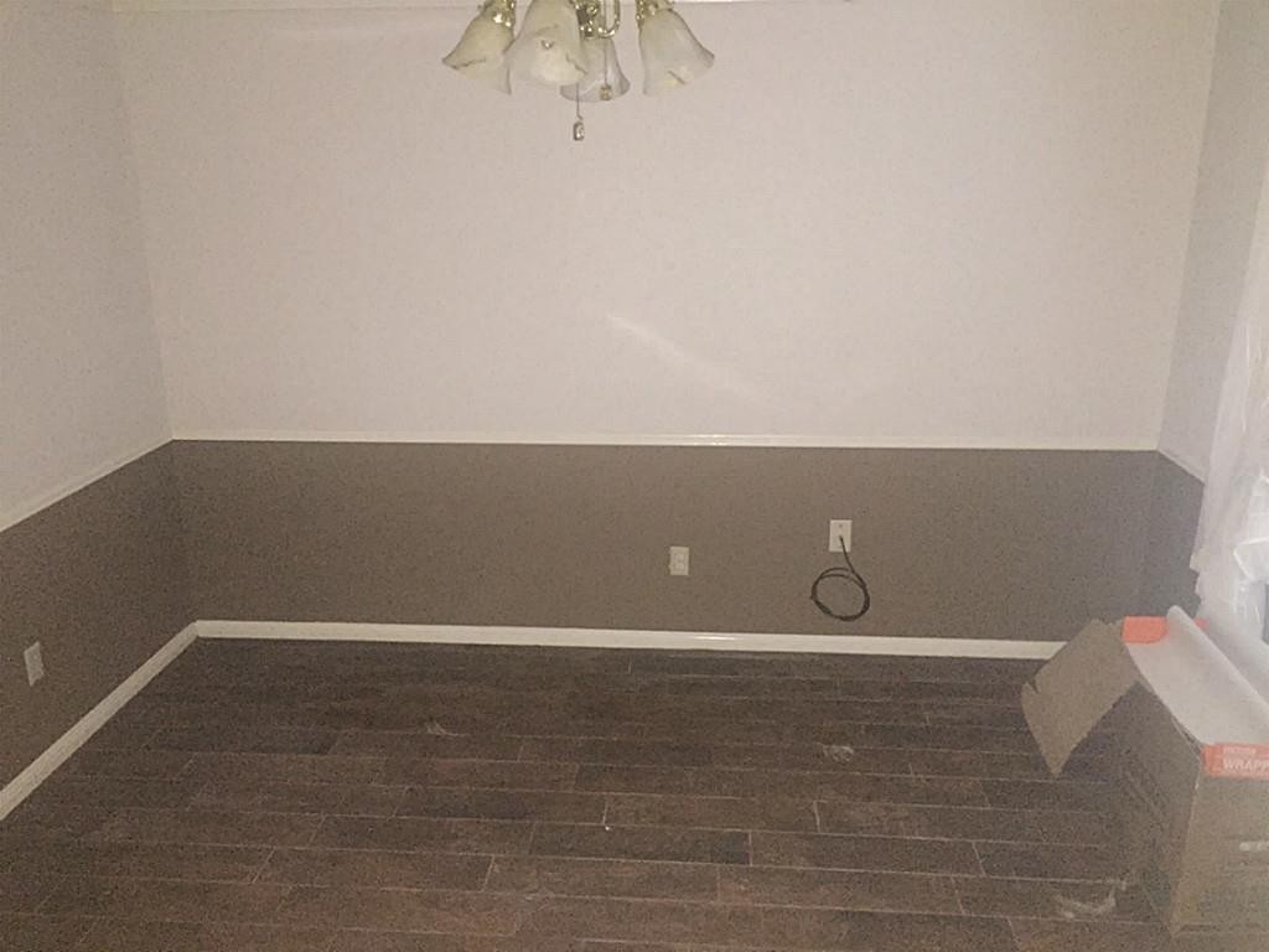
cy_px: 476
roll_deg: +0.5
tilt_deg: -17.9
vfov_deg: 48.2
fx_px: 1063
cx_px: 634
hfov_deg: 61.7
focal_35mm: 29
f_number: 2.2
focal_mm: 4.15
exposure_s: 1/16
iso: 500
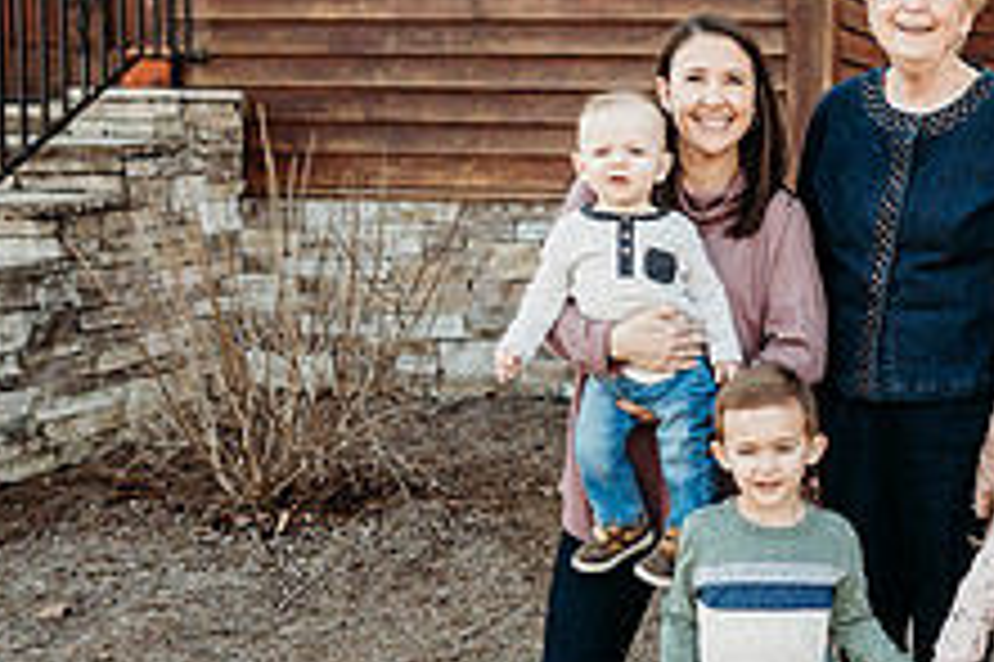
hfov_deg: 30.6
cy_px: 326
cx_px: 877
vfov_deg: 21.5
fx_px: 1738
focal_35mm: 63
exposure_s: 1/320
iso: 250
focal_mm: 24
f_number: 2.8
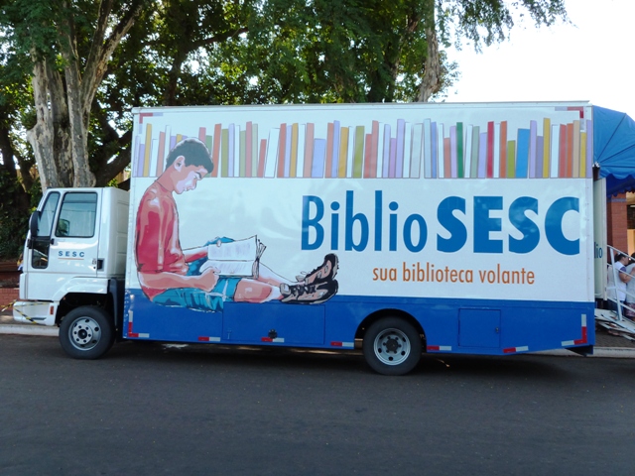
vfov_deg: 46.8
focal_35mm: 30
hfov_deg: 60.0
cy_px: 238
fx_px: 550
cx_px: 318
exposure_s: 1/250
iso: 200
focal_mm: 5.3
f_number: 3.2
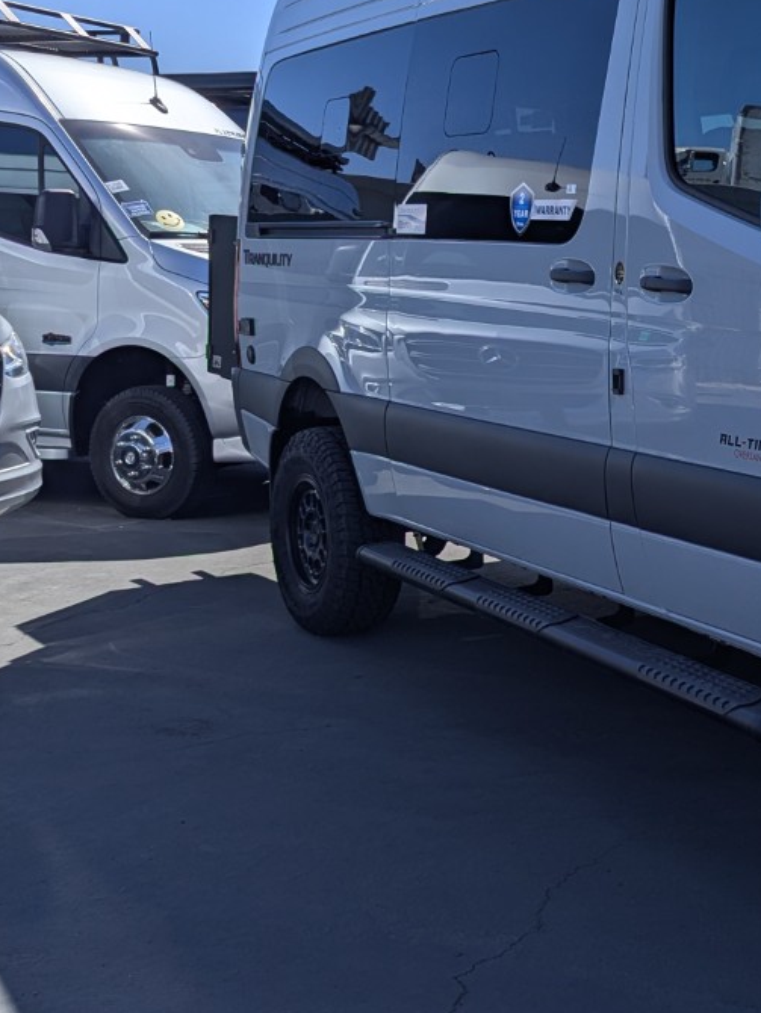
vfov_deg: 37.9
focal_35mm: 50
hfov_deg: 26.6
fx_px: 1465
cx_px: 857
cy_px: 360
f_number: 1.85
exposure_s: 1/3774
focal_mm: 6.81
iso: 50
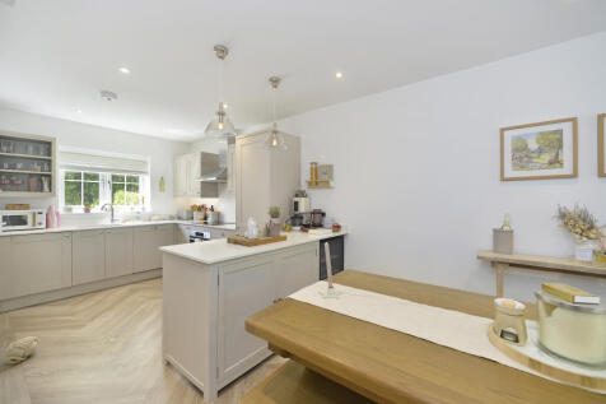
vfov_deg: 81.2
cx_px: 303
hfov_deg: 104.3
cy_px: 202
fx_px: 236
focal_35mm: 14
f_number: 7.1
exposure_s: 1/25
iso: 400
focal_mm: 14
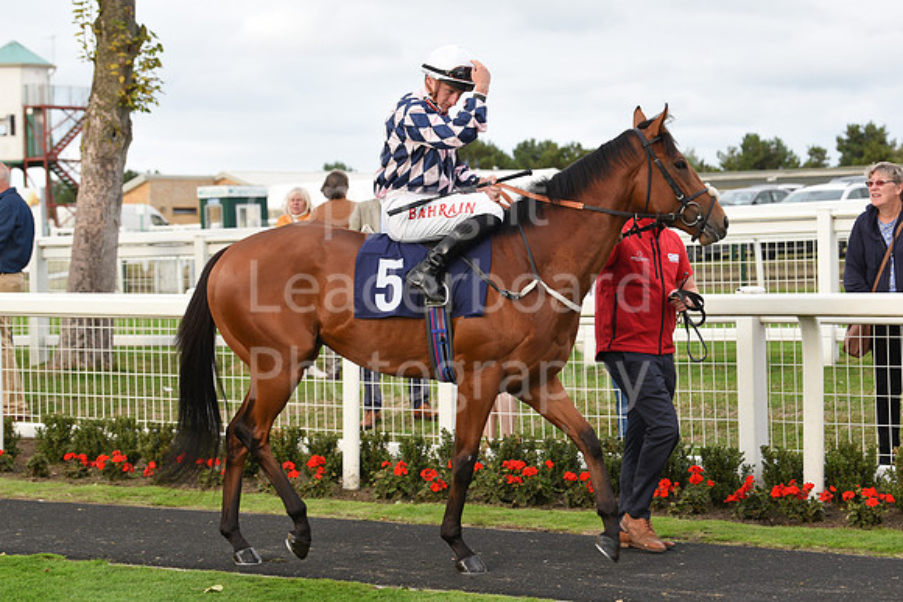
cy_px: 301
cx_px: 452
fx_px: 2383
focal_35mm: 95
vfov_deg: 14.4
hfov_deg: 21.5
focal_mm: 95
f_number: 5.6
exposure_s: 1/400
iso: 400
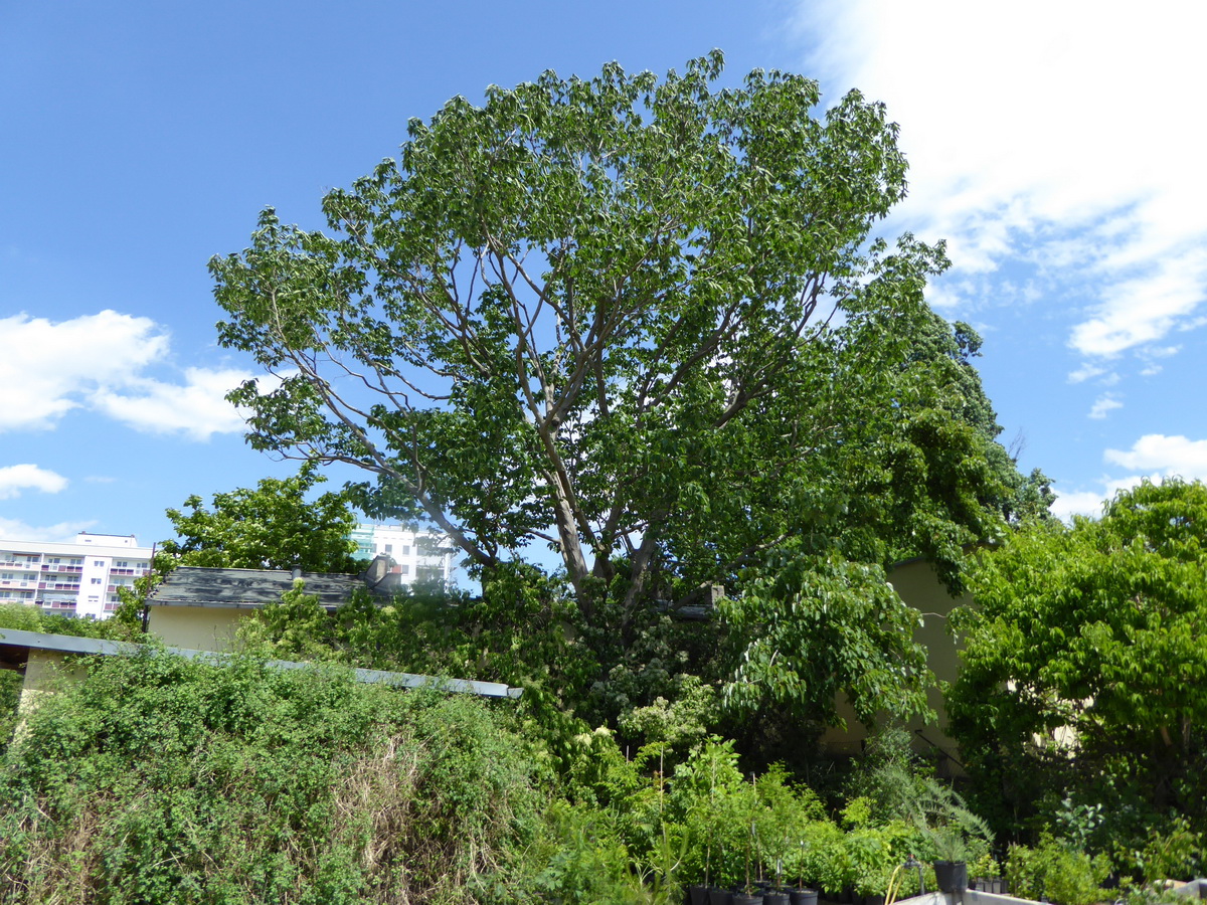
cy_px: 452
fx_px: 837
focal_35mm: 24
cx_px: 604
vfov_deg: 56.8
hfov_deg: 71.6
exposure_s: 1/800
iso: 100
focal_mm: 4.3
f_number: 3.3
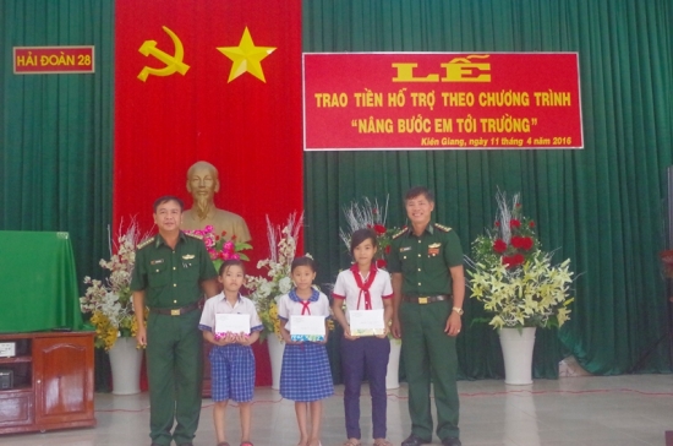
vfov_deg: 34.0
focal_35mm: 39
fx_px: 727
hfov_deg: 49.7
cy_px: 223
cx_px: 336
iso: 6400
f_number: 5.6
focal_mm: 26.25
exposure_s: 1/160
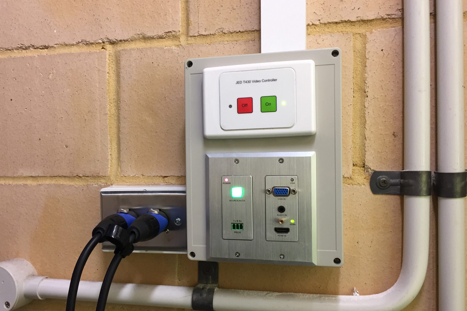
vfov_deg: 42.3
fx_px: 402
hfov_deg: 60.3
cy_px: 168
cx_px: 229
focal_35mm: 31
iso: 125
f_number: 2.2
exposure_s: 1/33
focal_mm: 4.15
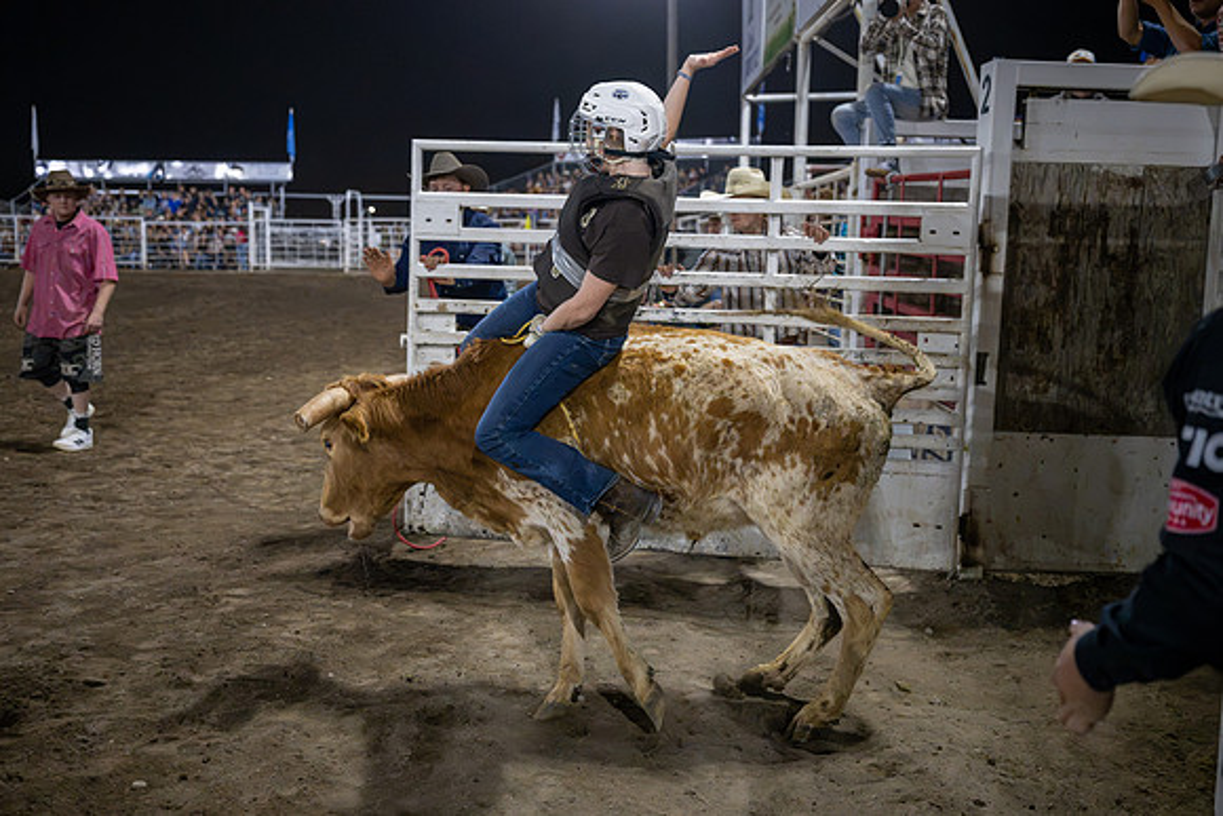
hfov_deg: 50.4
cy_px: 389
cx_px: 606
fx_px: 1298
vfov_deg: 34.9
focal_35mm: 38
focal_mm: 35
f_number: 2.8
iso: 5000
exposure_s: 1/640
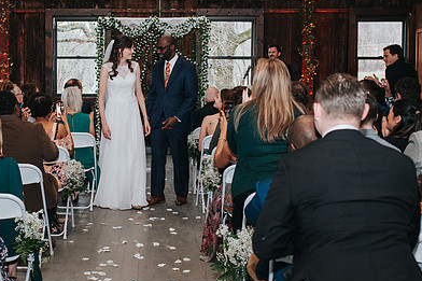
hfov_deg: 34.0
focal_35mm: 58
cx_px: 124
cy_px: 118
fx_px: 680
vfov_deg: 23.3
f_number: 3.2
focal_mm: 35
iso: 1000
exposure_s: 1/200
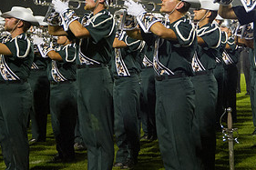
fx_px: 881
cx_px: 181
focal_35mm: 124
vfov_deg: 11.0
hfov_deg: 16.5
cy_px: 46
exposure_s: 1/160
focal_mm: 55
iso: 7200
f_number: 5
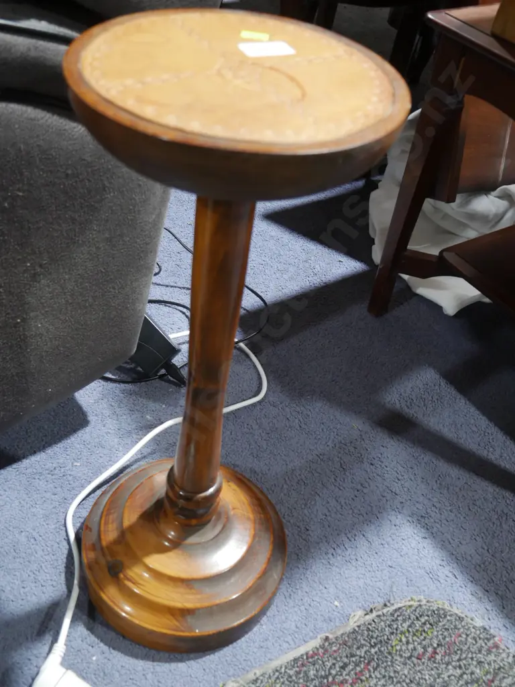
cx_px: 258
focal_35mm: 38
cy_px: 344
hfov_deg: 37.7
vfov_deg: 49.0
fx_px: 754
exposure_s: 1/60
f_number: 4.1
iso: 1250
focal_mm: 19
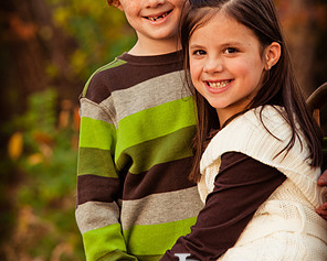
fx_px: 2998
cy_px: 88
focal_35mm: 310
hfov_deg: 6.2
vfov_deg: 5.0
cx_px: 163
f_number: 4.5
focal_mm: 145
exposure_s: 1/160
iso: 640
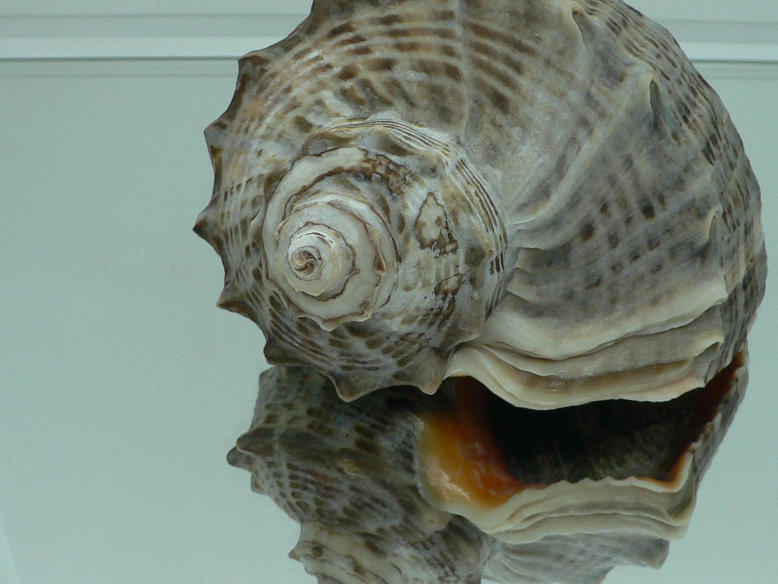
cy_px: 216
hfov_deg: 38.0
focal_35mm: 50
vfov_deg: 29.0
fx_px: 1124
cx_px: 480
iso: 80
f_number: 2.8
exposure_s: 1/60
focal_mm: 4.6
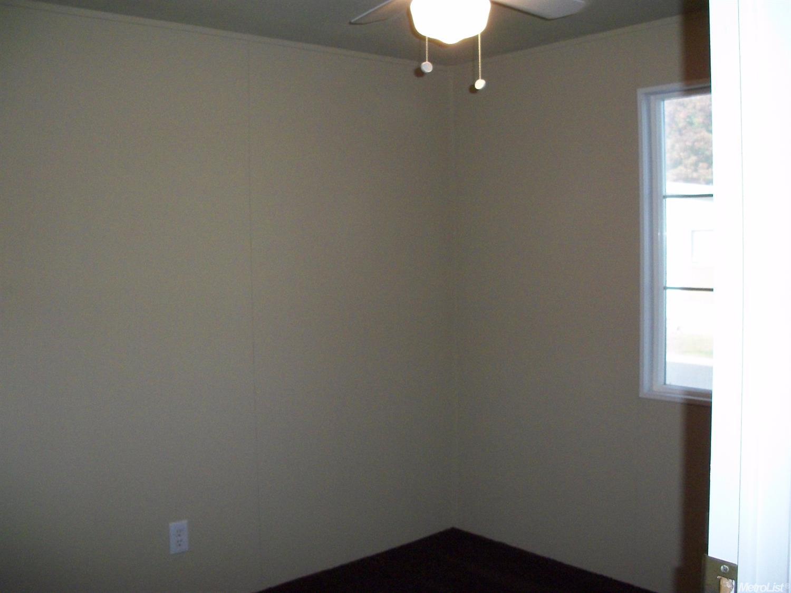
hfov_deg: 52.6
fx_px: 800
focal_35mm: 35
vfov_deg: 40.7
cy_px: 296
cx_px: 396
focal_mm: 6.3
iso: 400
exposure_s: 1/125
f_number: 3.1
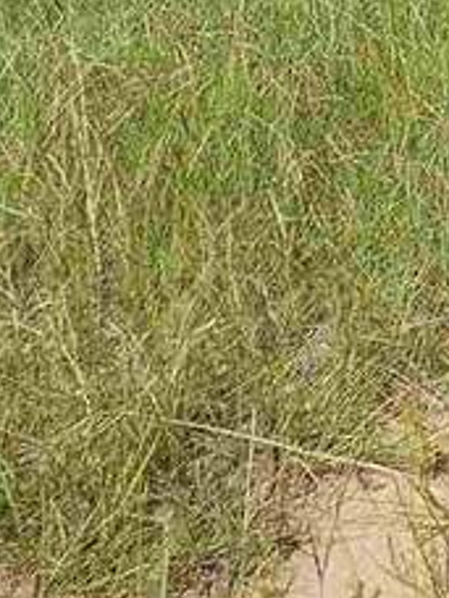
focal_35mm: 73
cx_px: 987
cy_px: -511
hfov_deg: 14.9
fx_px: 1262
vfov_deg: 19.3
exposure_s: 1/2715
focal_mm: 2.2
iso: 50
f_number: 2.2
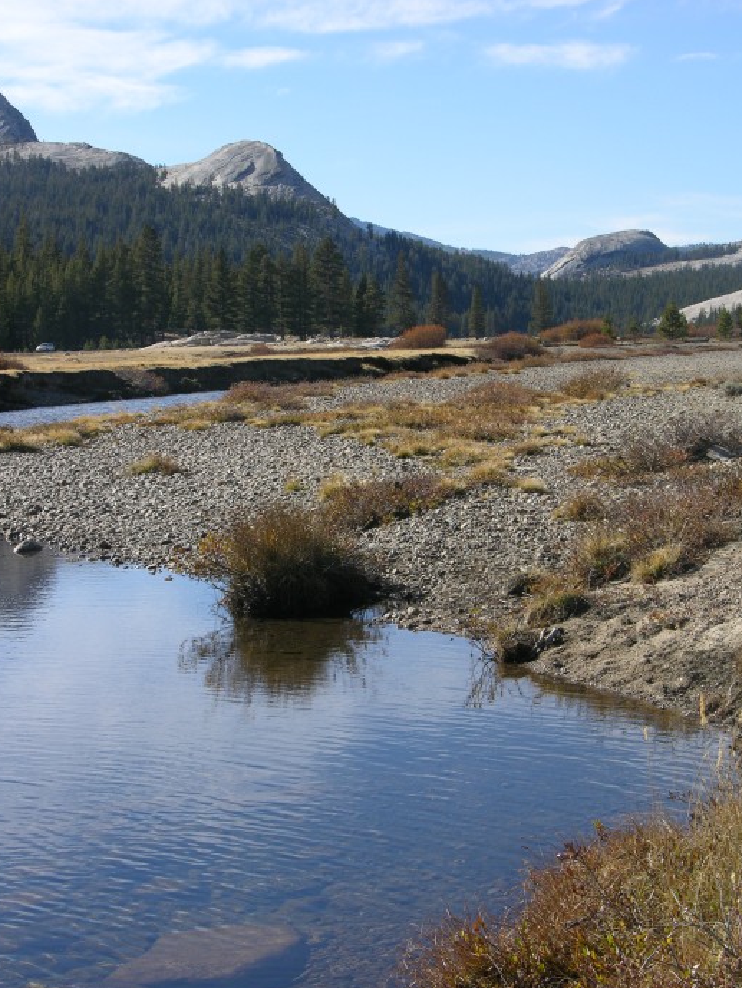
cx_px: 372
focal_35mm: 78
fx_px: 2229
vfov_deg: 25.0
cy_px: 525
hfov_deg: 18.9
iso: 50
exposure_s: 1/217
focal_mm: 17.8
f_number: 5.9
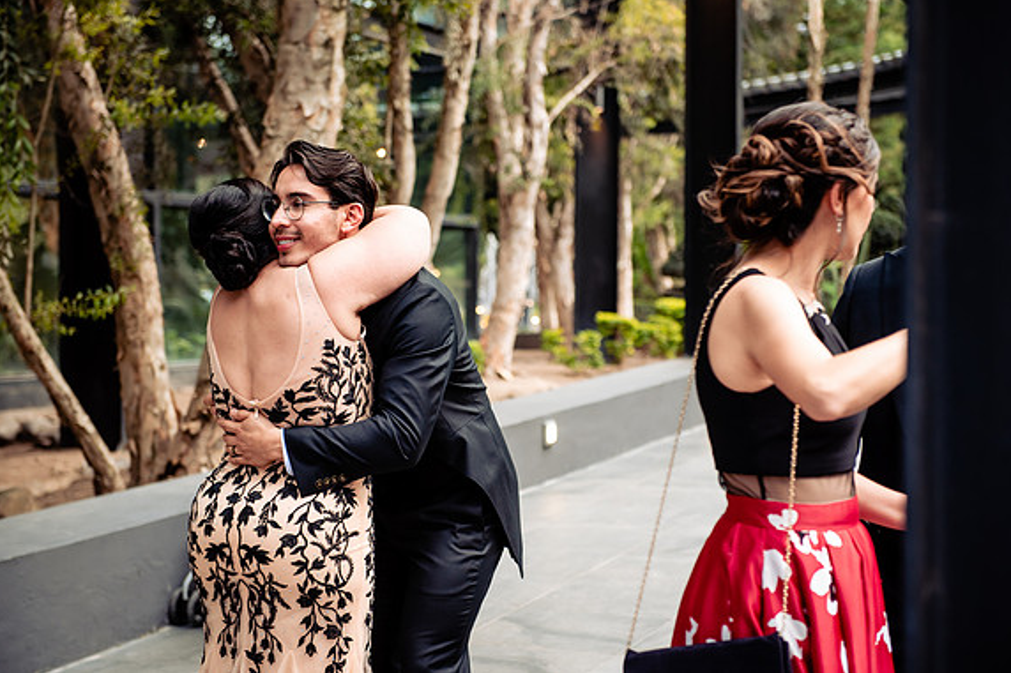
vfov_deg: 19.2
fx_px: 1993
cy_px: 333
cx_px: 507
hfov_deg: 28.5
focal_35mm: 71
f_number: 3.5
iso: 500
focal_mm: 70
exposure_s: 1/125
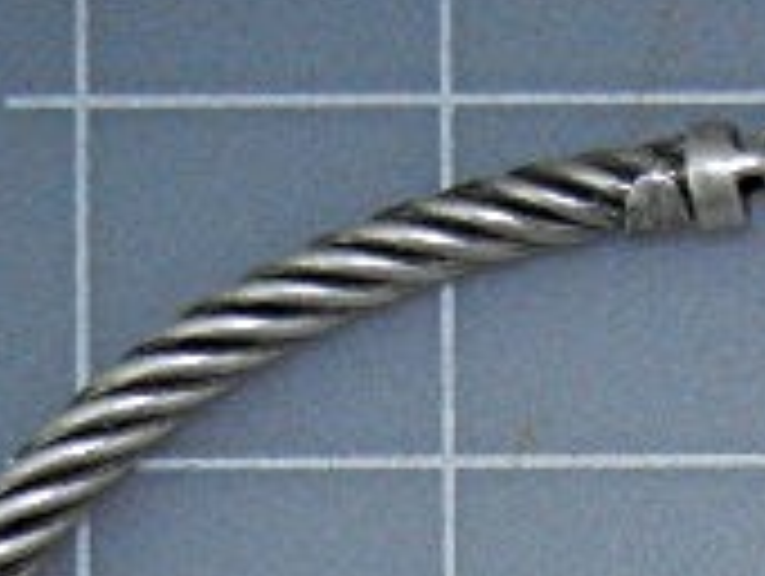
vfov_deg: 11.0
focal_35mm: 128
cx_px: 1040
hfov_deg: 14.6
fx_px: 2833
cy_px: 976
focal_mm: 6.2
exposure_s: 1/30
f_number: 7.2
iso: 800
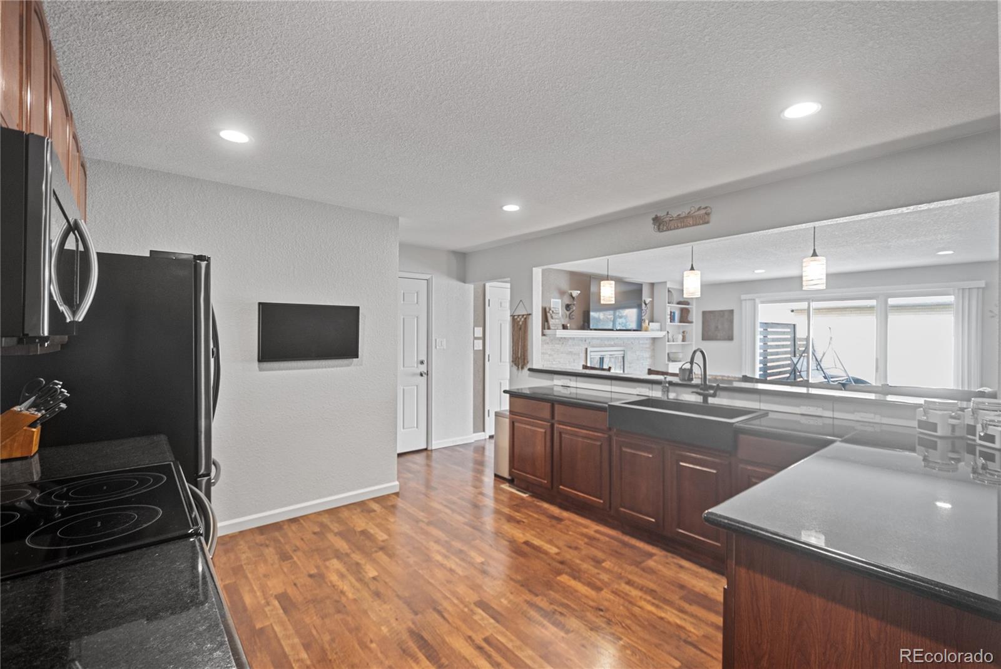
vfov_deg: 77.4
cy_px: 334
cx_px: 500
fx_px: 417
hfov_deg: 100.3
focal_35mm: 15
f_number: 3.5
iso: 200
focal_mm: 10
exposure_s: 1/4
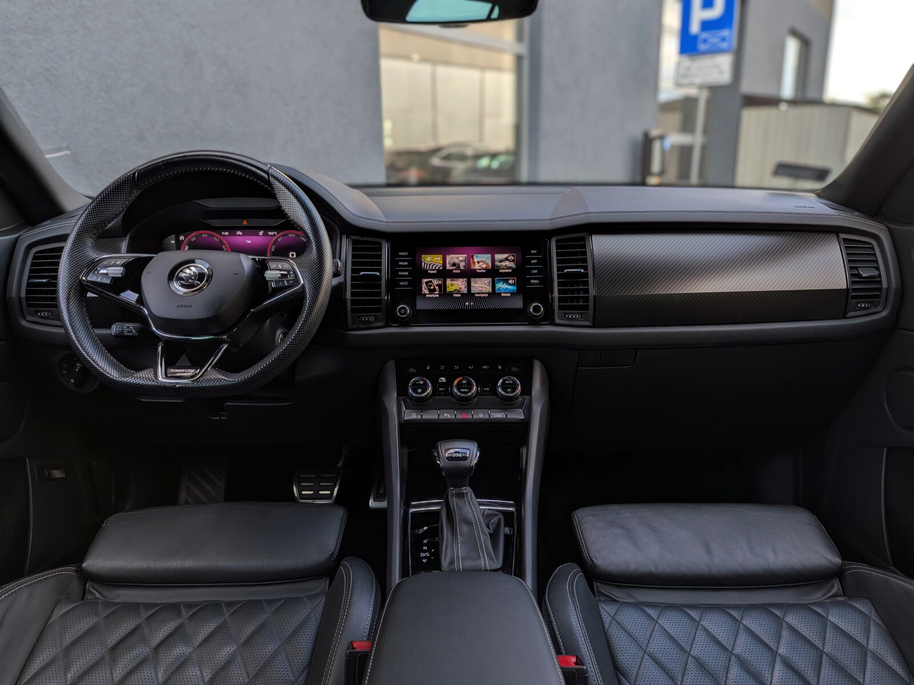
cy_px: 342
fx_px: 634
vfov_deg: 56.8
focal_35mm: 24
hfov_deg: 71.6
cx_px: 457
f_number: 1.7
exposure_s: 1/270
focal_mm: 4.53
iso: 30
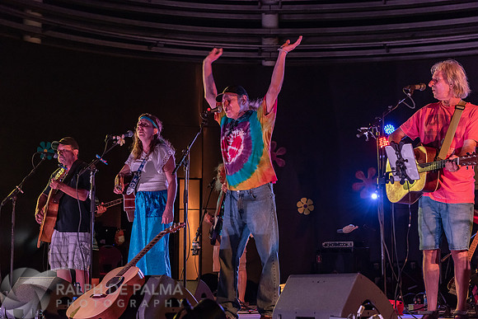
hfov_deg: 28.8
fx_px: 930
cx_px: 239
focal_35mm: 70
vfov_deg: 19.5
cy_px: 160
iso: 2500
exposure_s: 1/160
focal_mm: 70
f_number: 4.5
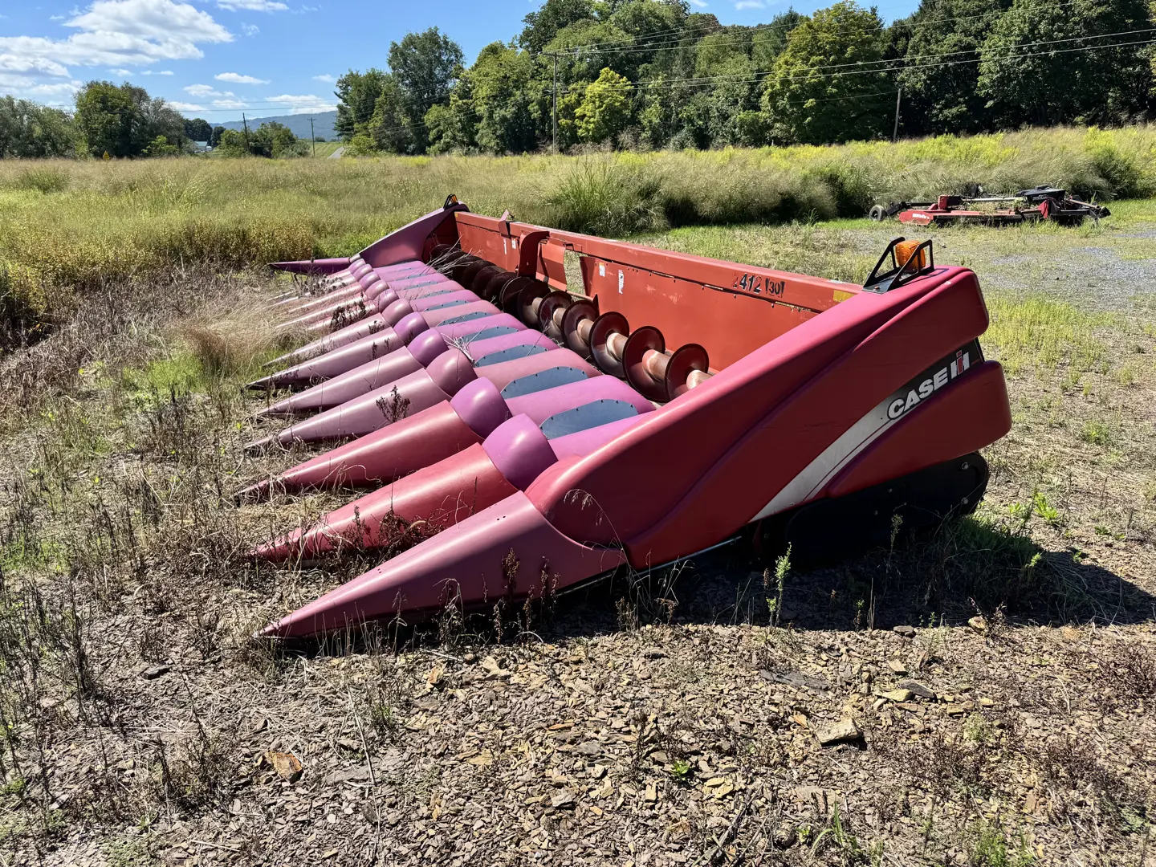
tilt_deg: -17.3
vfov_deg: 56.8
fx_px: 801
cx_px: 578
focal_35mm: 24
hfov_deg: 71.6
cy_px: 434
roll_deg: -0.6
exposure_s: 1/2959
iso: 80
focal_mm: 6.76
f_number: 1.78
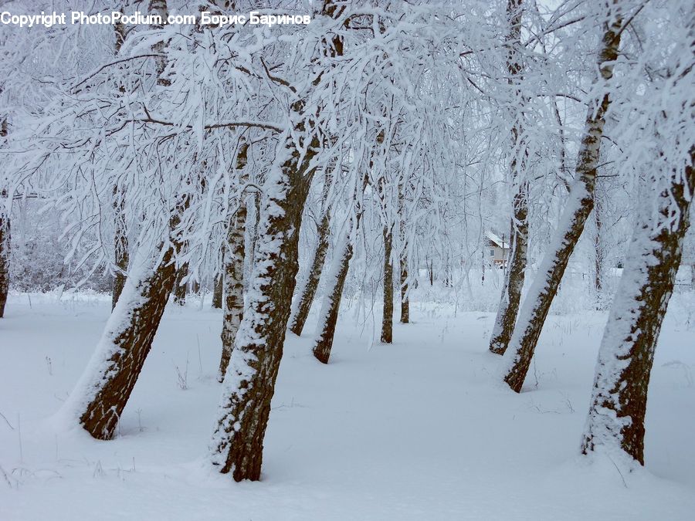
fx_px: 863
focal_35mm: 43
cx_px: 348
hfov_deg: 43.9
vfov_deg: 33.6
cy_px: 260
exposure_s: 1/60
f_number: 3.8
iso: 80
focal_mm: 7.7
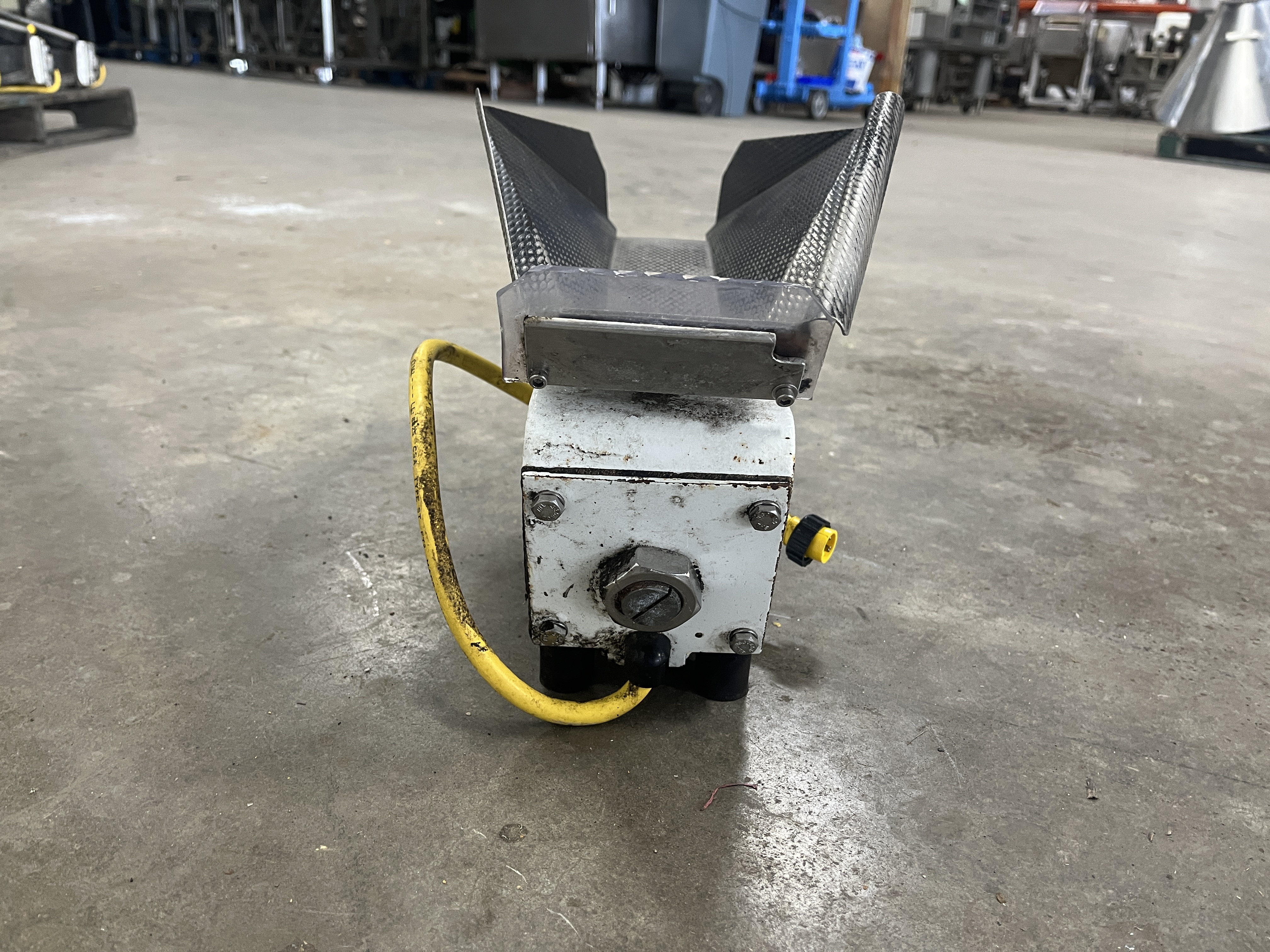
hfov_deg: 67.3
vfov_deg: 53.1
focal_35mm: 26
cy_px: 476
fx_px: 954
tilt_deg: -23.6
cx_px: 635
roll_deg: -2.1
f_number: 1.6
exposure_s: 1/60
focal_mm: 5.1
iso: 160
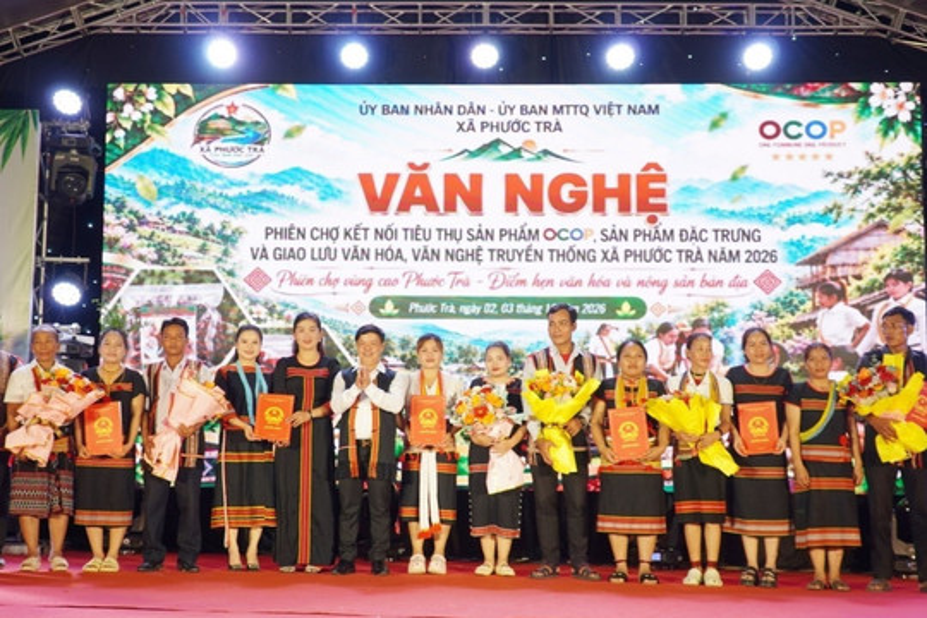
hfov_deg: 61.9
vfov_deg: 43.6
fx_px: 772
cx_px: 464
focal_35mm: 30
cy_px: 309
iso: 100
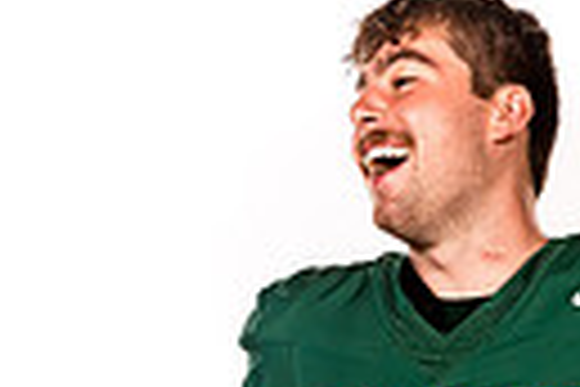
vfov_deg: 6.8
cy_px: 927
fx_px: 3093
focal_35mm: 192
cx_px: 436
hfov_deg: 10.7
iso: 800
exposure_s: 1/400
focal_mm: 55
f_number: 8
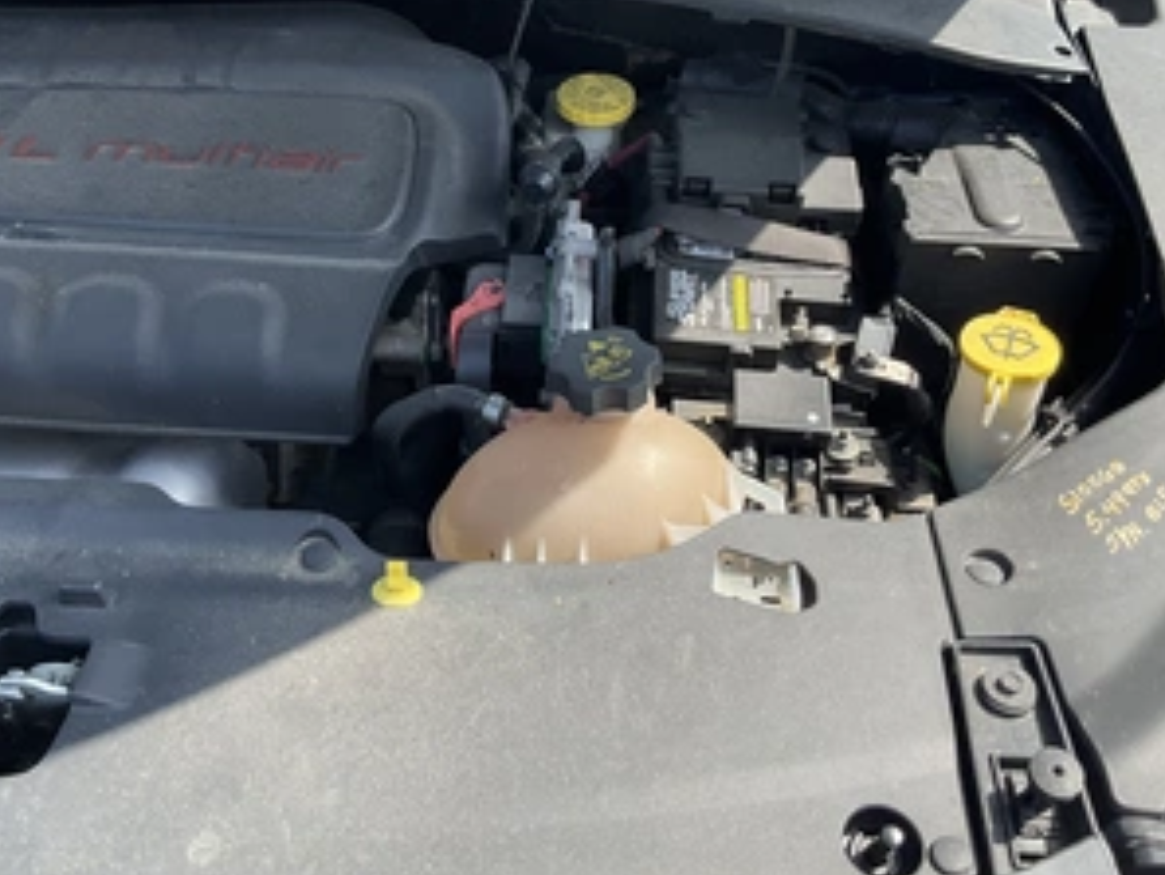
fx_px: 1313
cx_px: 545
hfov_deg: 47.8
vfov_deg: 36.6
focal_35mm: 39
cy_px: 326
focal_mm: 3
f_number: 1.8
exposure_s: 1/568
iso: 25
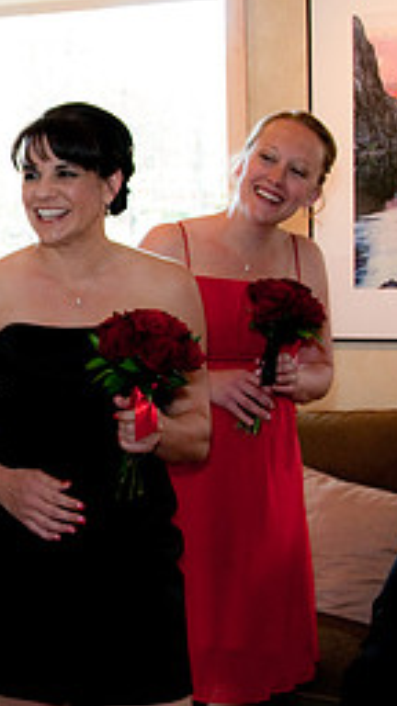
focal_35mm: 71
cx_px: -132
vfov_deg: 29.7
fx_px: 1329
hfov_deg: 16.0
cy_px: 354
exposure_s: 1/100
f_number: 3.5
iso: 400
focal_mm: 20
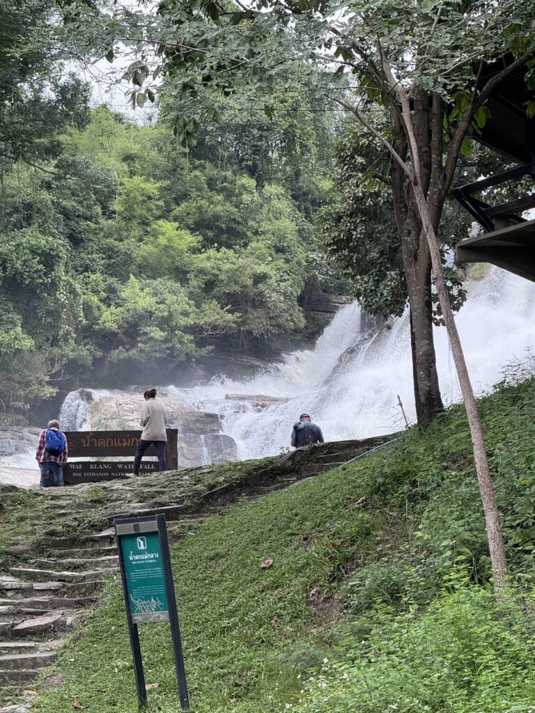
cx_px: 268
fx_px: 2473
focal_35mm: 120
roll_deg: +1.1
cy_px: 356
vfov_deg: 16.4
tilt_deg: +9.1
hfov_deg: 12.3
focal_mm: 15.66
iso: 50
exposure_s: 1/115
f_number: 2.8
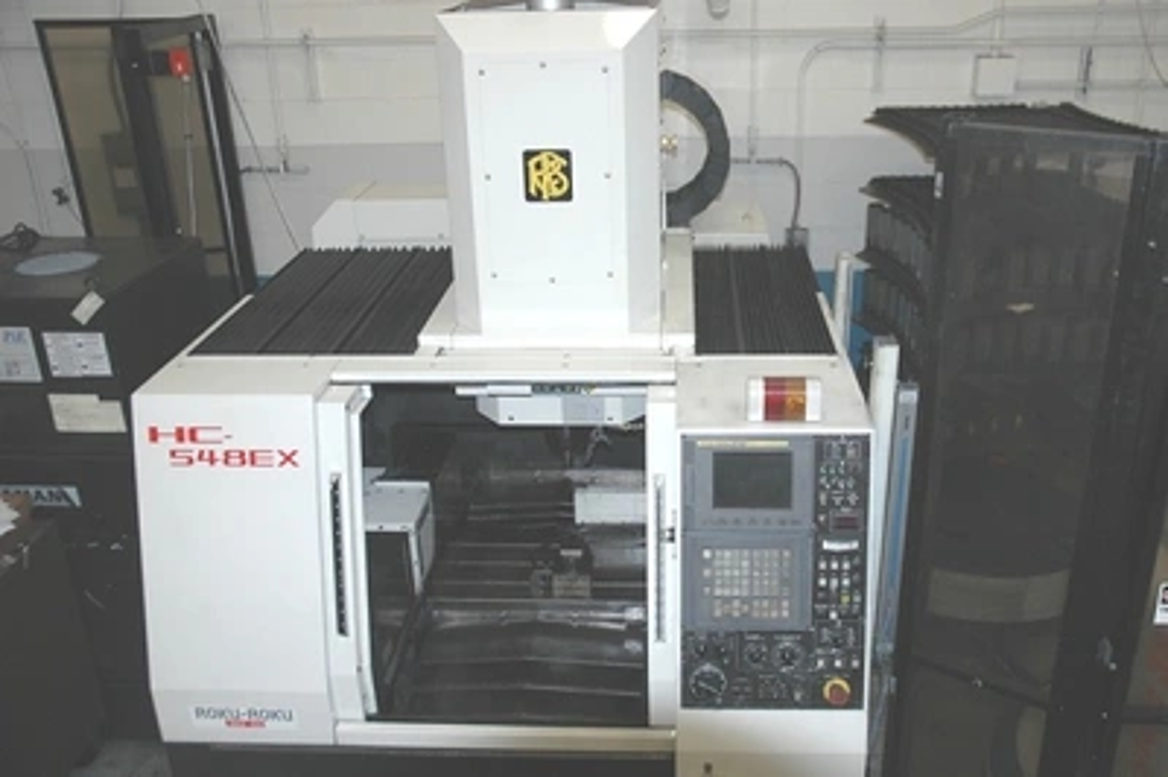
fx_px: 1070
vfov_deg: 39.9
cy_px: 388
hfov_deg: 57.3
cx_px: 584
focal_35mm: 33
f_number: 3.8
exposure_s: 1/60
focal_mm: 22
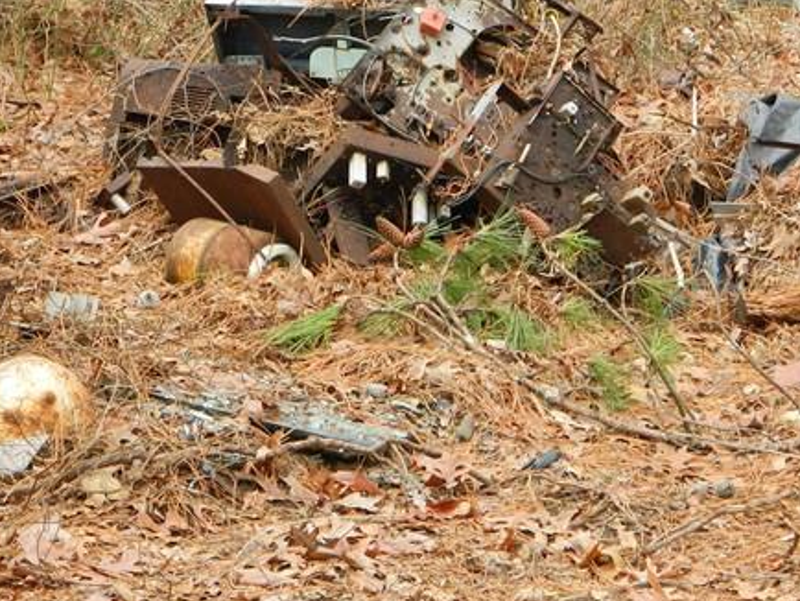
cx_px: 426
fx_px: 3815
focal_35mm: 165
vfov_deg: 9.0
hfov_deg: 12.0
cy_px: 114
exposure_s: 1/100
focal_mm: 12.6
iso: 80
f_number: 4
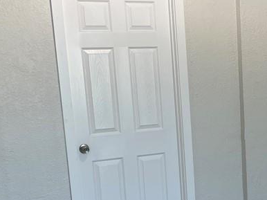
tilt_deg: -12.1
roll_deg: +2.6
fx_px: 532
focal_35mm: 69
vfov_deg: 21.0
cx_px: 252
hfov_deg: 27.0
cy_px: 161
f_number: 1.5
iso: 50
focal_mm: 5.7
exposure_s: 1/120
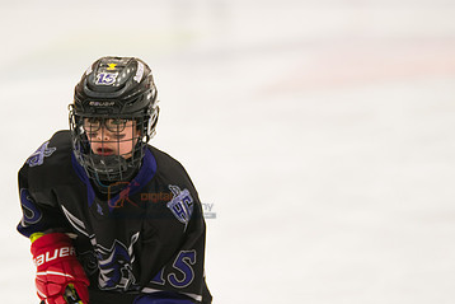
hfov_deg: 6.1
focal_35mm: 339
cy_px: 199
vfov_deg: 4.1
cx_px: 163
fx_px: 4286
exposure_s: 1/1250
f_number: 3.2
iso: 2000
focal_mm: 209
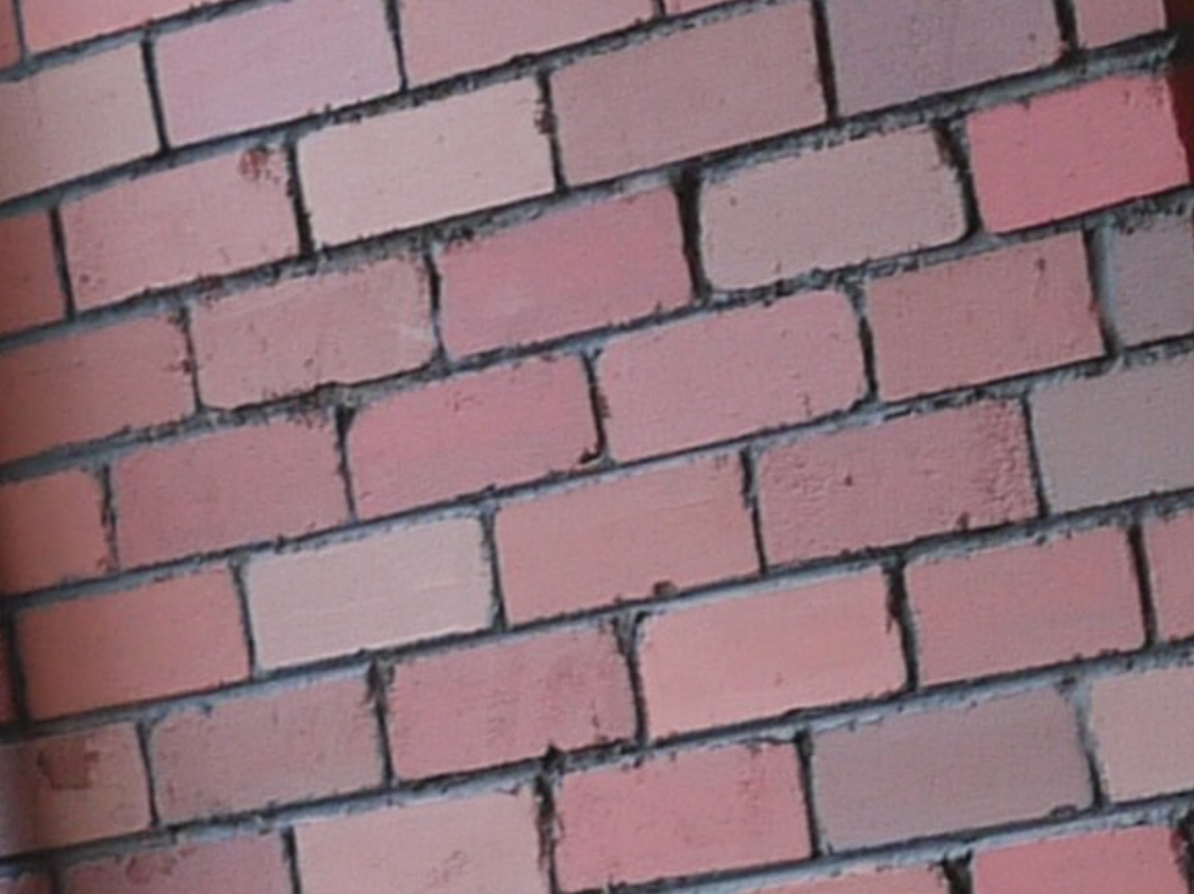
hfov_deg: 7.1
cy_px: 681
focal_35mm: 277
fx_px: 9551
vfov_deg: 5.4
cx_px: 1622
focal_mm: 20
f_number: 1.7
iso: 200
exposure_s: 1/100
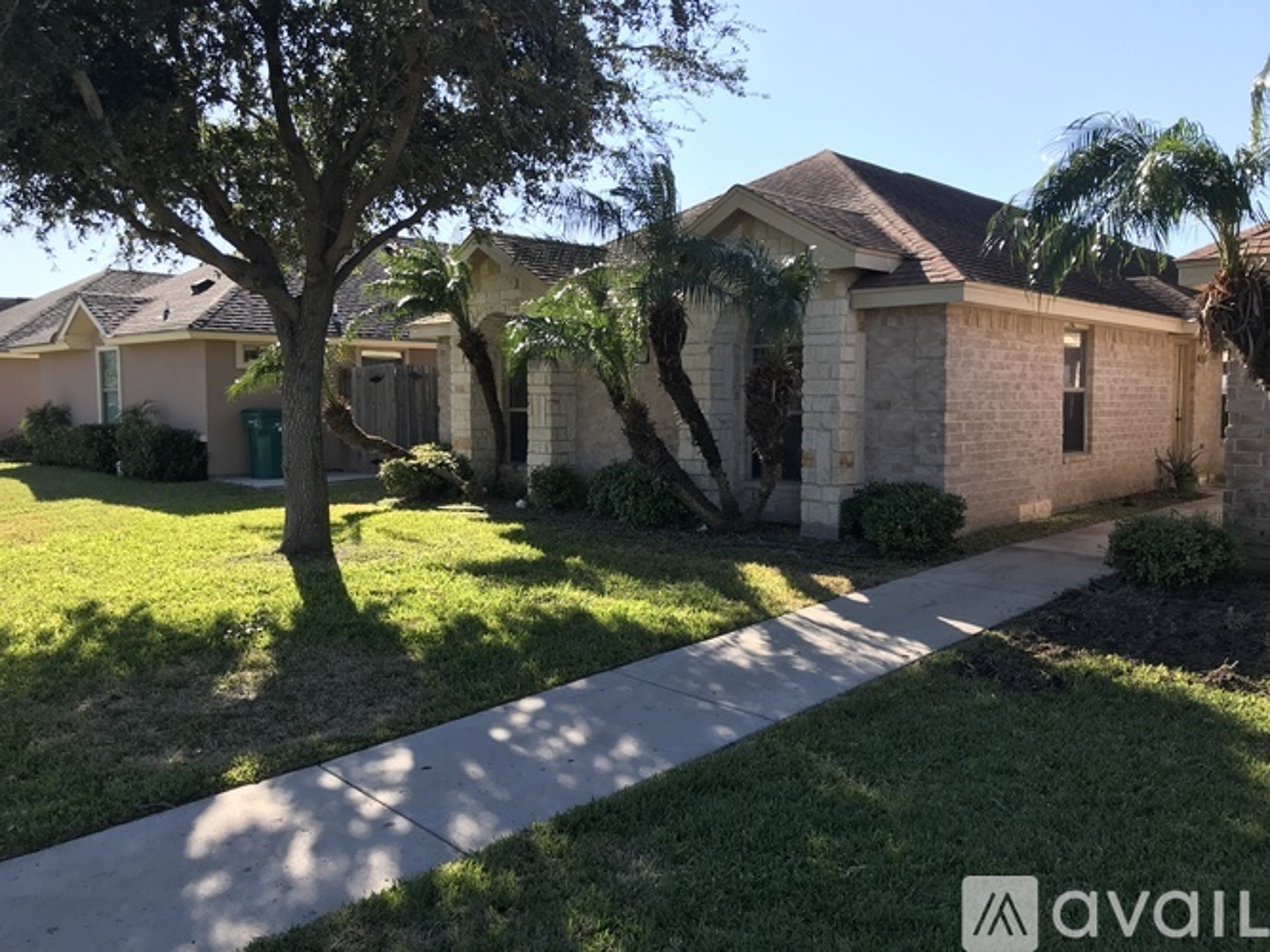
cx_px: 635
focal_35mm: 28
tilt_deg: -5.2
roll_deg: -0.5
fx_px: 1027
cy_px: 476
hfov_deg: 63.5
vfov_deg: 49.7
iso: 20
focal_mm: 3.99
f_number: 1.8
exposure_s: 1/772
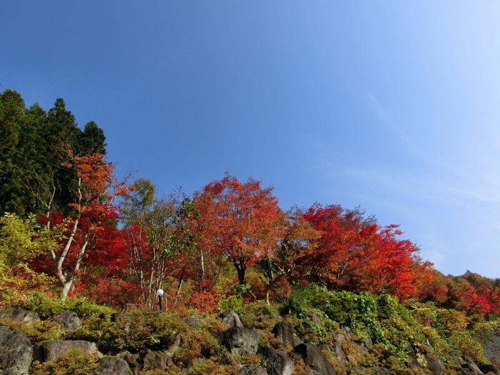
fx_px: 361
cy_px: 188
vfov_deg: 54.9
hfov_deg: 69.4
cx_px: 250
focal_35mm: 25
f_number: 3.5
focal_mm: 4.5
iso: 80
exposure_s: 1/1000
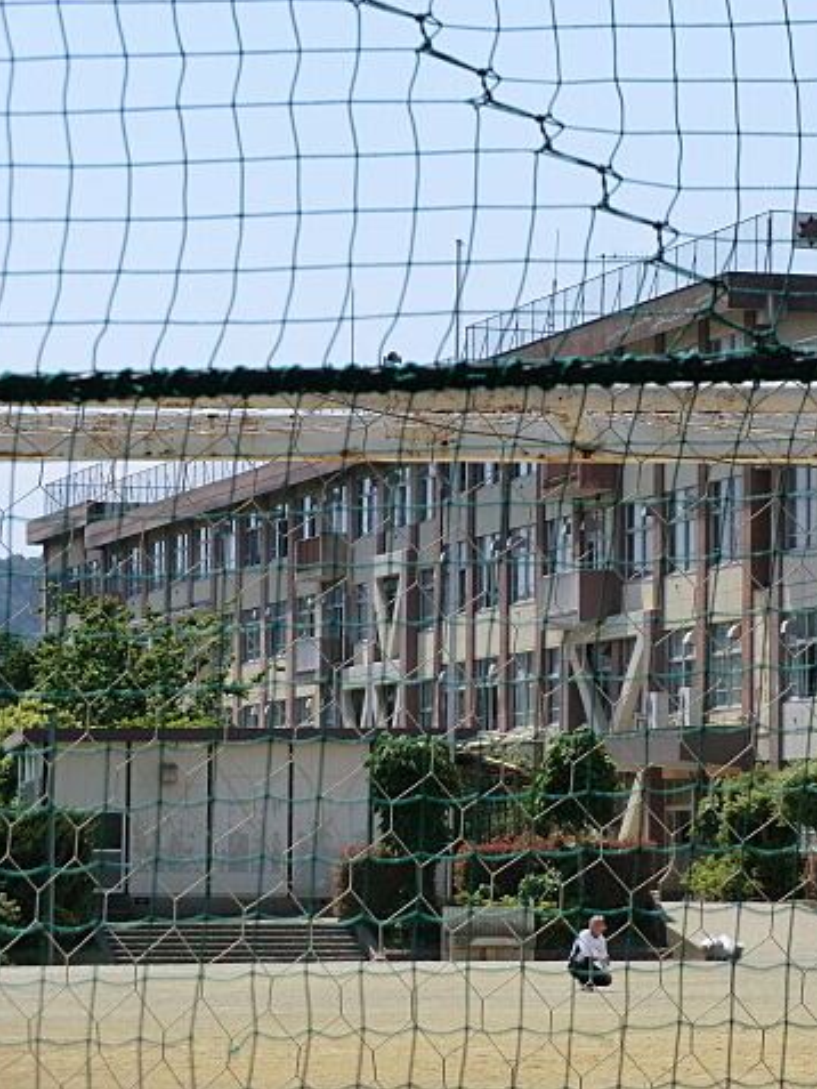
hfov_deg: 9.0
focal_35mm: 165
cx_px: 596
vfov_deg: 12.0
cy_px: 543
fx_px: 5190
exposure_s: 1/500
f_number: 5.2
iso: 80
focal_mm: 22
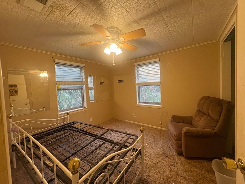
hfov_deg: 102.1
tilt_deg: -3.6
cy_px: 92
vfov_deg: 85.7
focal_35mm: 14
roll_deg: +4.3
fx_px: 99
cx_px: 122
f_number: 2.2
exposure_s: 1/60
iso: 200
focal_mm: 2.22
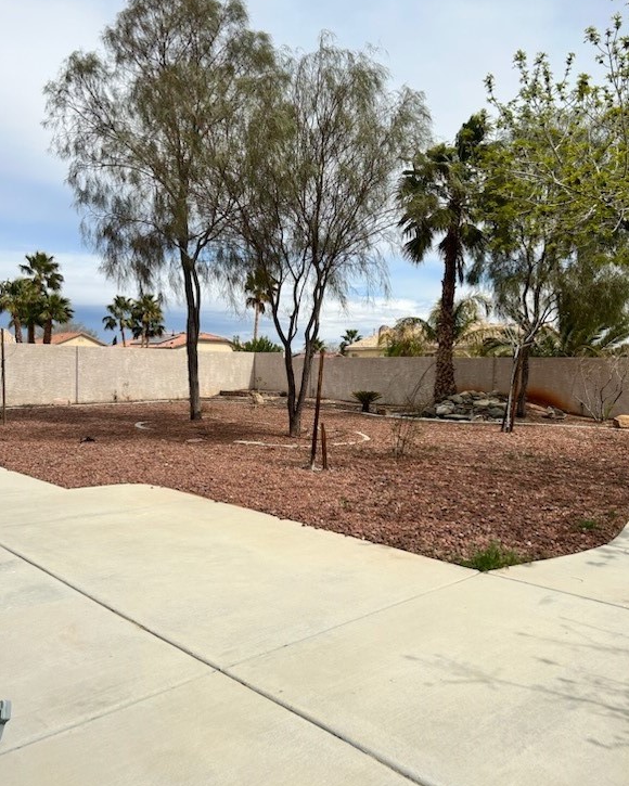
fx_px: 652
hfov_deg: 51.5
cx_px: 306
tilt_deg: -0.2
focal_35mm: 28
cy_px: 400
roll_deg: +2.0
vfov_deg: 62.2
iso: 50
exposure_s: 1/7463
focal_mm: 5.7
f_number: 1.5
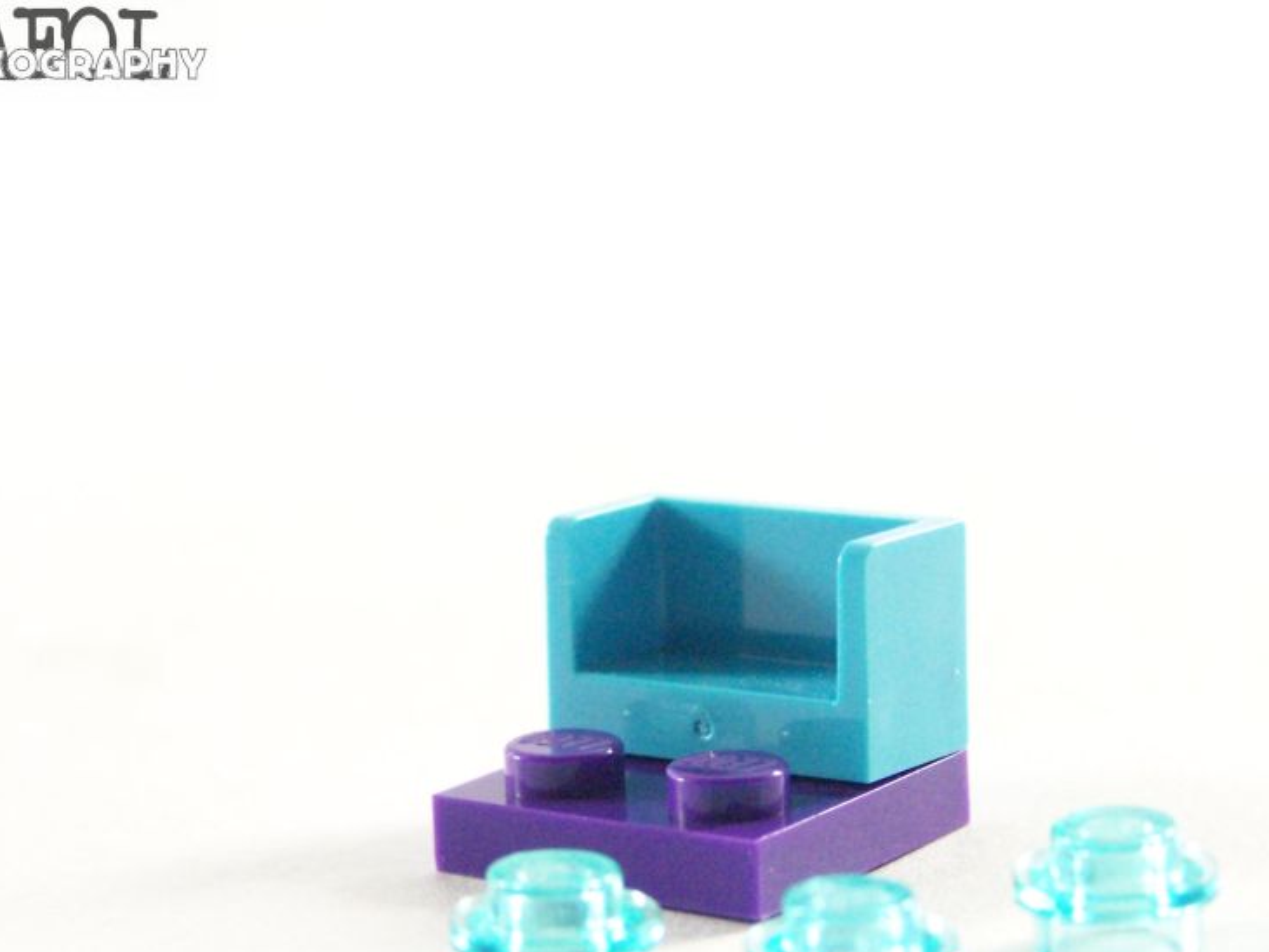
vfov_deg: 12.9
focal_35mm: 115
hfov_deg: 17.1
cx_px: 742
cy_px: 639
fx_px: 4217
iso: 400
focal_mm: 13.7
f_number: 3.2
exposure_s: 1/60
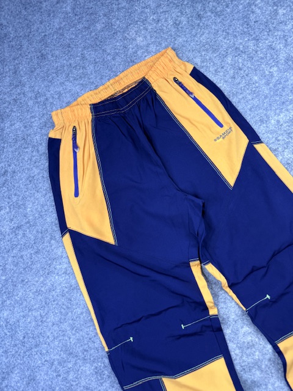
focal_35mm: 24
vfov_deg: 71.6
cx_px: 146
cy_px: 196
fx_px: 271
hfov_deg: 56.8
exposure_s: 1/100
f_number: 1.78
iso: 80
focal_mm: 6.76
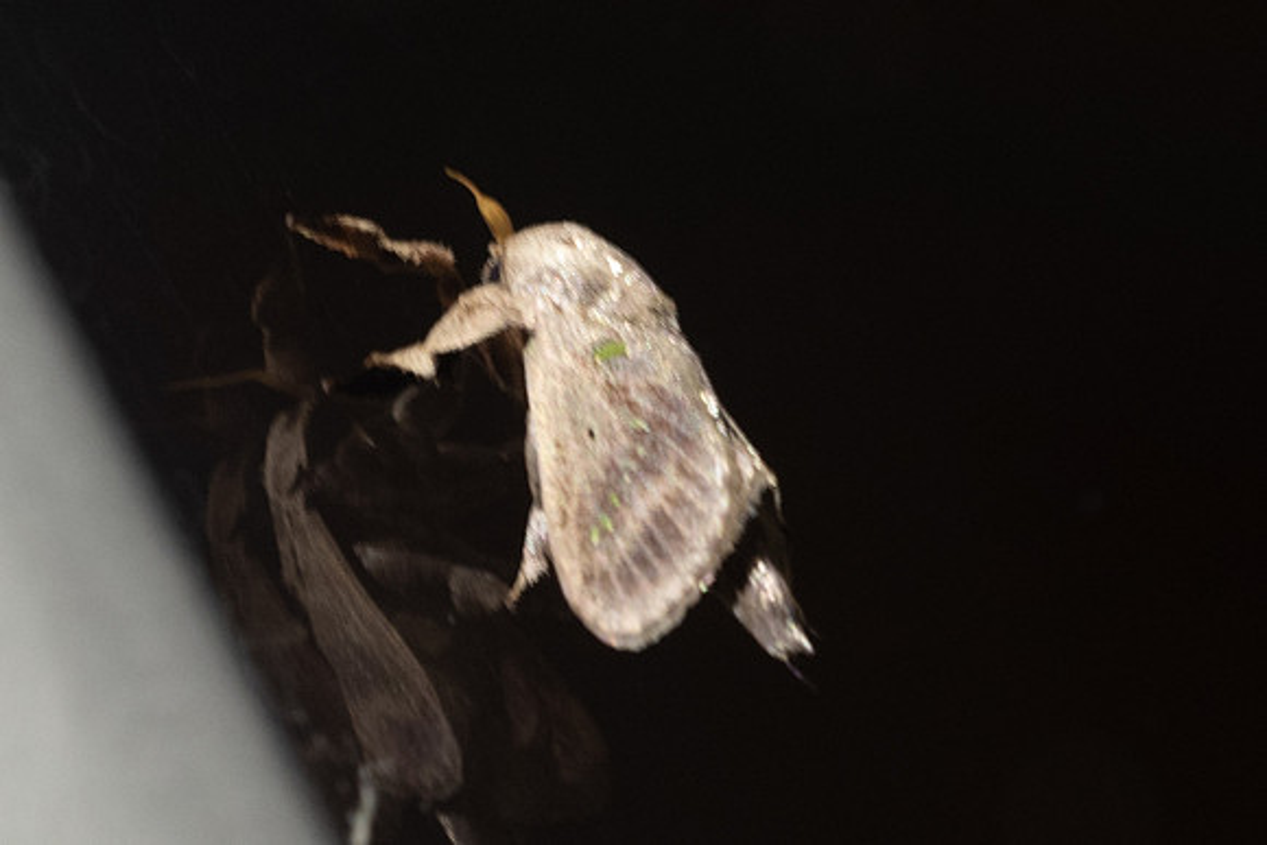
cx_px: 762
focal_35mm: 579
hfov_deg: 3.6
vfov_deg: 2.4
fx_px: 20374
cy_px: 430
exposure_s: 1/4
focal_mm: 150
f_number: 8
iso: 1000
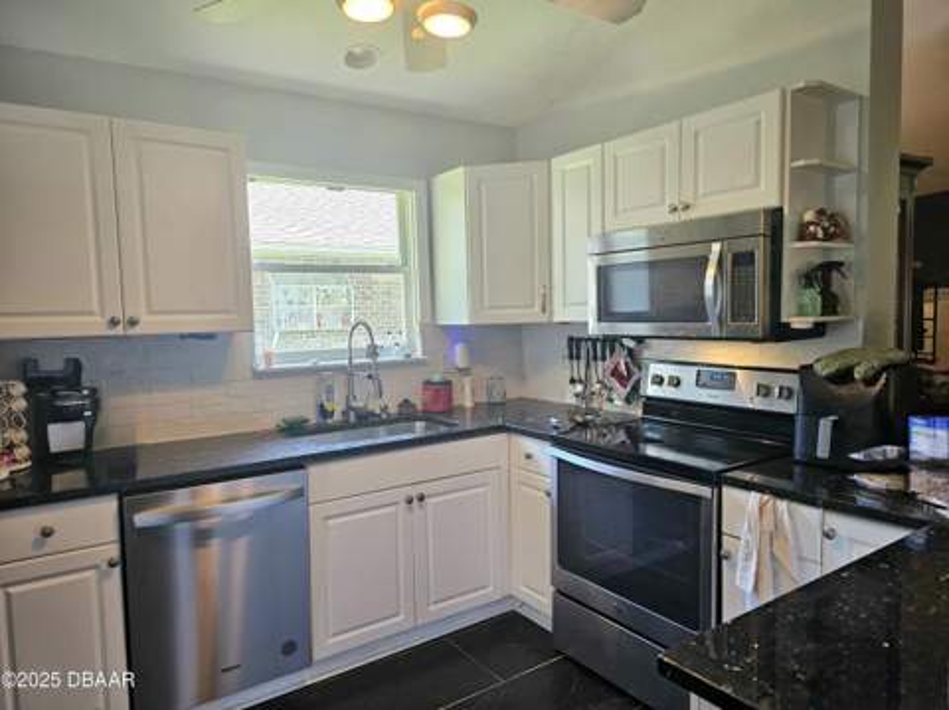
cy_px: 355
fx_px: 630
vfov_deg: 58.8
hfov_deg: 74.0
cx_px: 474
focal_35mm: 23
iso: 160
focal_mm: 6.3
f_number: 1.7
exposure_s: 1/120
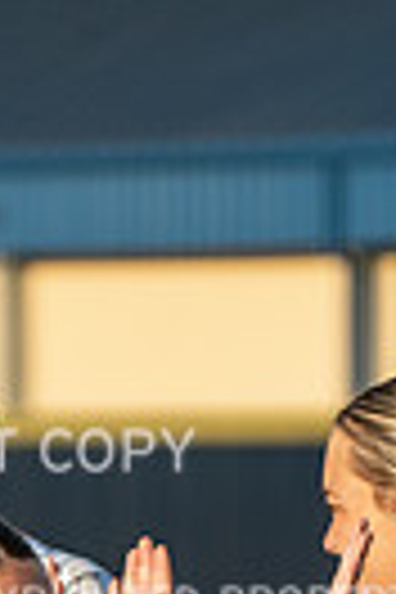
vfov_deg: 3.0
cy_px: 882
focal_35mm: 684
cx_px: 14
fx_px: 11285
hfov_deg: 2.0
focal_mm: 200
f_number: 5.6
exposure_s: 1/1250
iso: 400
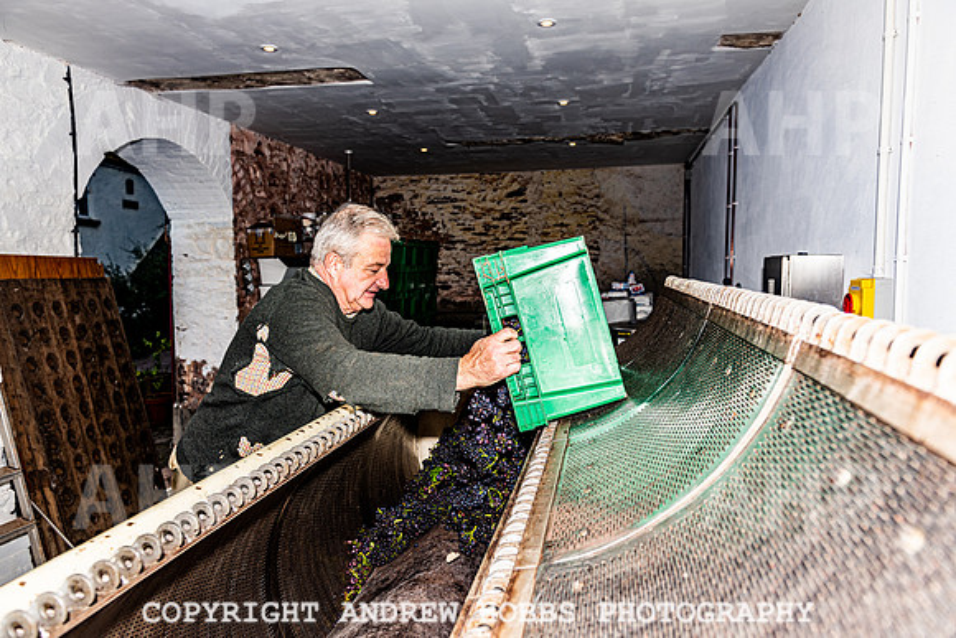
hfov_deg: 73.7
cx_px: 478
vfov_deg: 53.2
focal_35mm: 24
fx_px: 637
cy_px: 319
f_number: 5
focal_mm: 24
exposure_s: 1/250
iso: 64
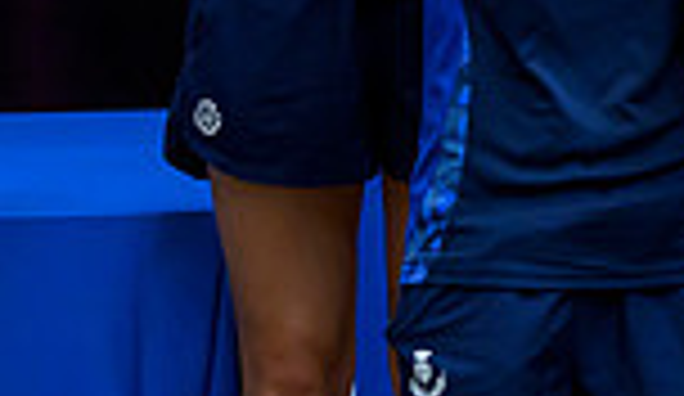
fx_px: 5297
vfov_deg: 4.2
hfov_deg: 7.1
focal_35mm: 290
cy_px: -332
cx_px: 1352
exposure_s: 1/400
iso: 4000
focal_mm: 70
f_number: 3.5
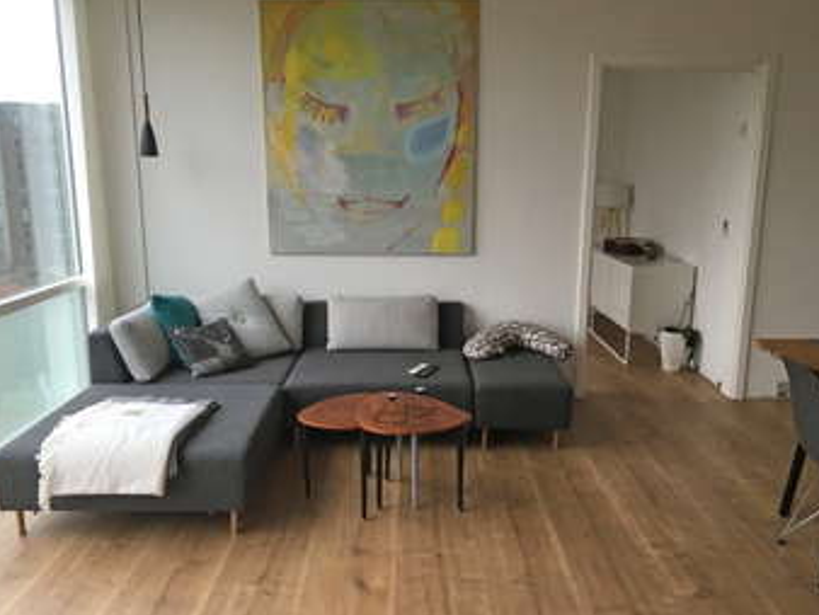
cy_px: 334
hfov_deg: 56.8
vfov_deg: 44.2
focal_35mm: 32
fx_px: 758
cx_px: 389
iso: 25
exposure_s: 1/33
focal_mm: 4.15
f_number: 2.2
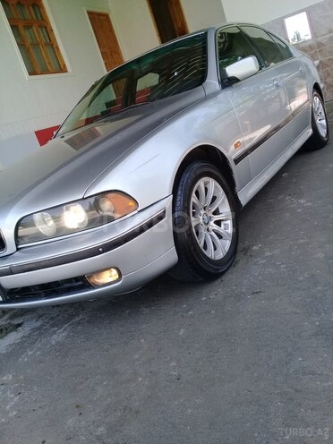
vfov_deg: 58.4
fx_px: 398
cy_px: 222
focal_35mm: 31
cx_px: 166
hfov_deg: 45.4
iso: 50
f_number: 2.2
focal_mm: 3.3
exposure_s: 1/228
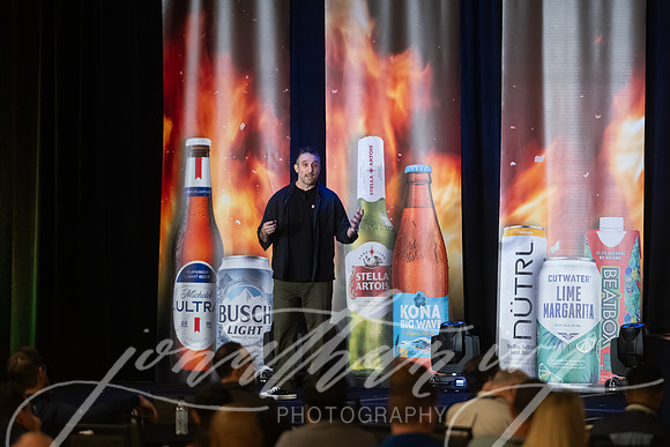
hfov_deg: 10.1
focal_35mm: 204
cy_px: 224
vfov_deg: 6.7
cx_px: 335
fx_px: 3792
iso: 5000
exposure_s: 1/200
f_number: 2.8
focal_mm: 200
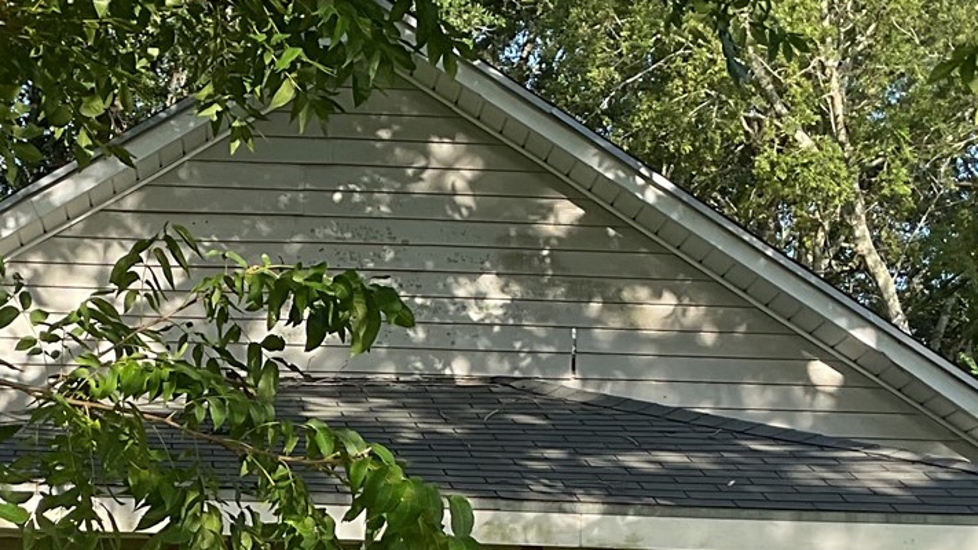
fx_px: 2360
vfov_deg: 12.9
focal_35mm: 91
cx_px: 319
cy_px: 671
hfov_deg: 23.3
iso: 16
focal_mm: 3
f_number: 1.8
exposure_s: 1/457
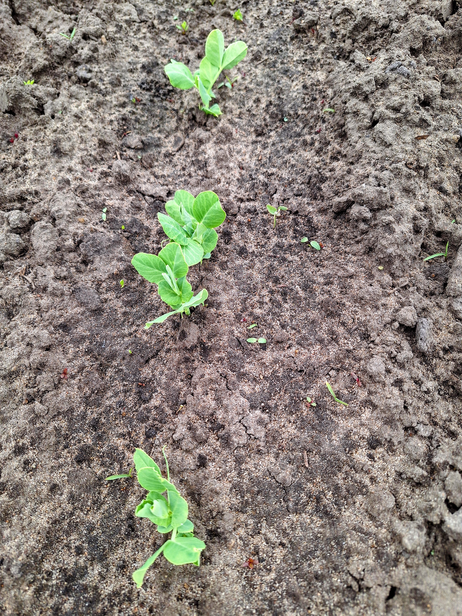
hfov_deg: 58.9
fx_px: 409
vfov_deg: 73.9
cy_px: 308
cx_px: 231
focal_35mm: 23
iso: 40
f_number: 1.8
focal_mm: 5.54
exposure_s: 1/188
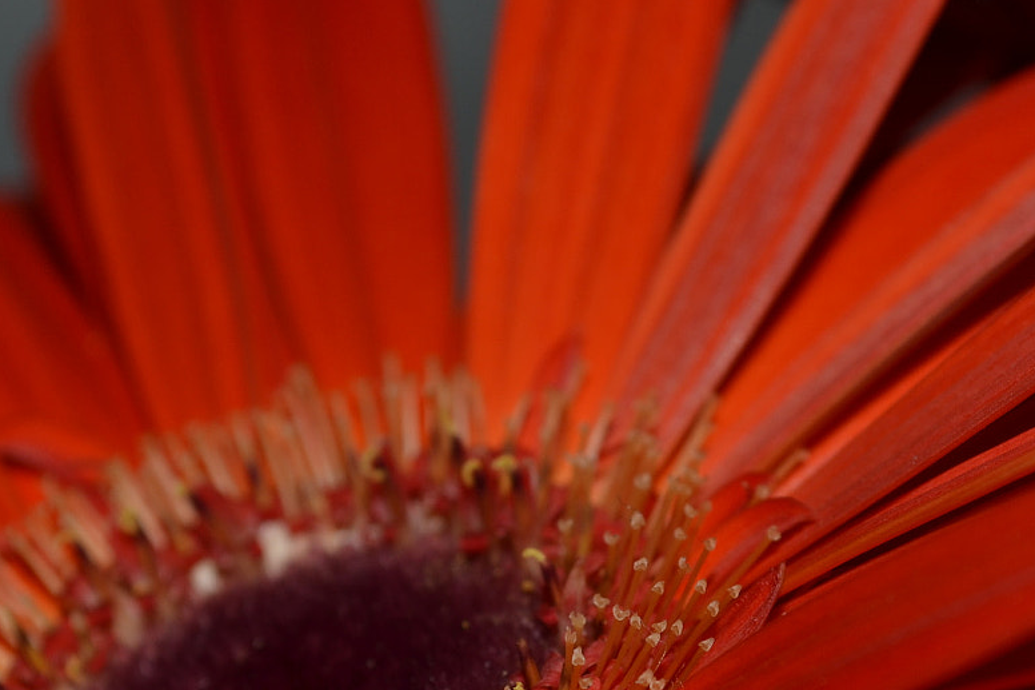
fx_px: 4887
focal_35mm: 170
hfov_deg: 12.1
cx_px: 654
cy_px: 707
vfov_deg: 8.0
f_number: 8
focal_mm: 55
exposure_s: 1/60
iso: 100
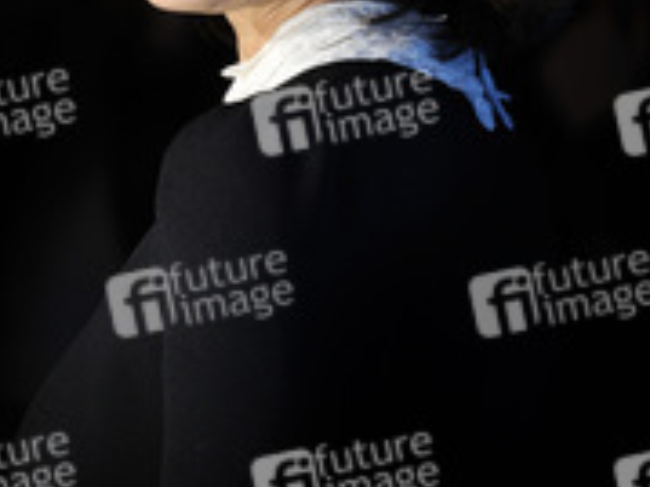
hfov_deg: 4.1
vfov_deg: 3.1
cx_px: -114
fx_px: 9101
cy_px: 22
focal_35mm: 485
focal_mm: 200
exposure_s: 1/320
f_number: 7.1
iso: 200
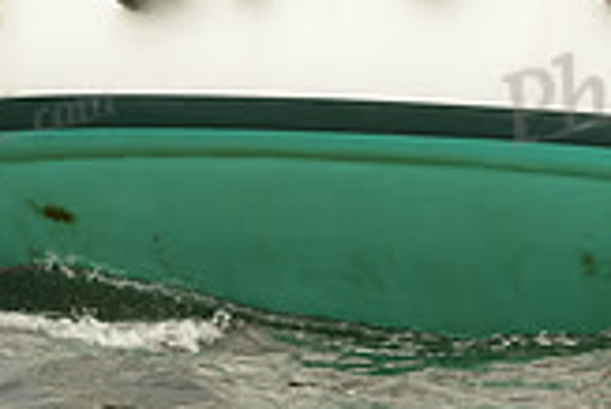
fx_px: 8171
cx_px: 311
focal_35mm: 481
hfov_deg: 4.3
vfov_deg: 2.9
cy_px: -92
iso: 320
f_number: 8
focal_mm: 135
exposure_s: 1/1250
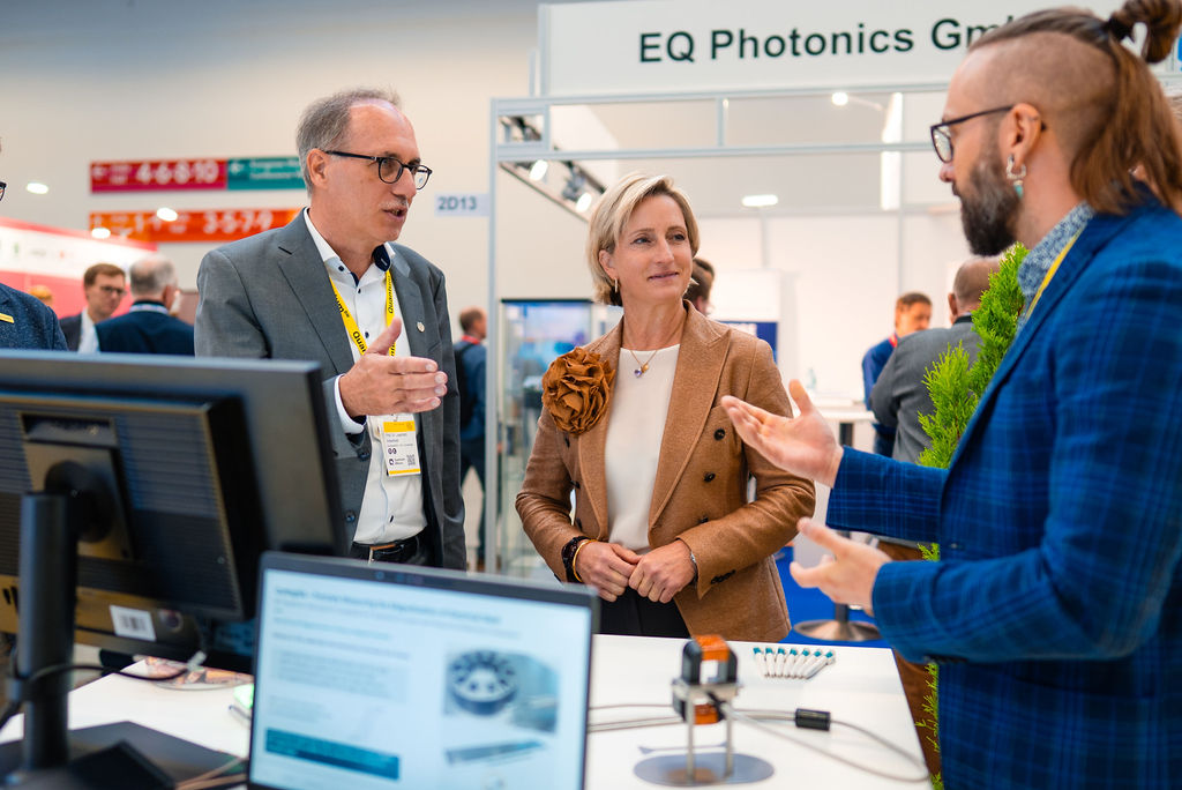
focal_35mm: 36
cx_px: 591
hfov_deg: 53.1
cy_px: 395
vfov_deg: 36.9
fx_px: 1183
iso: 320
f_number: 1.4
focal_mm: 24
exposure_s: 1/160
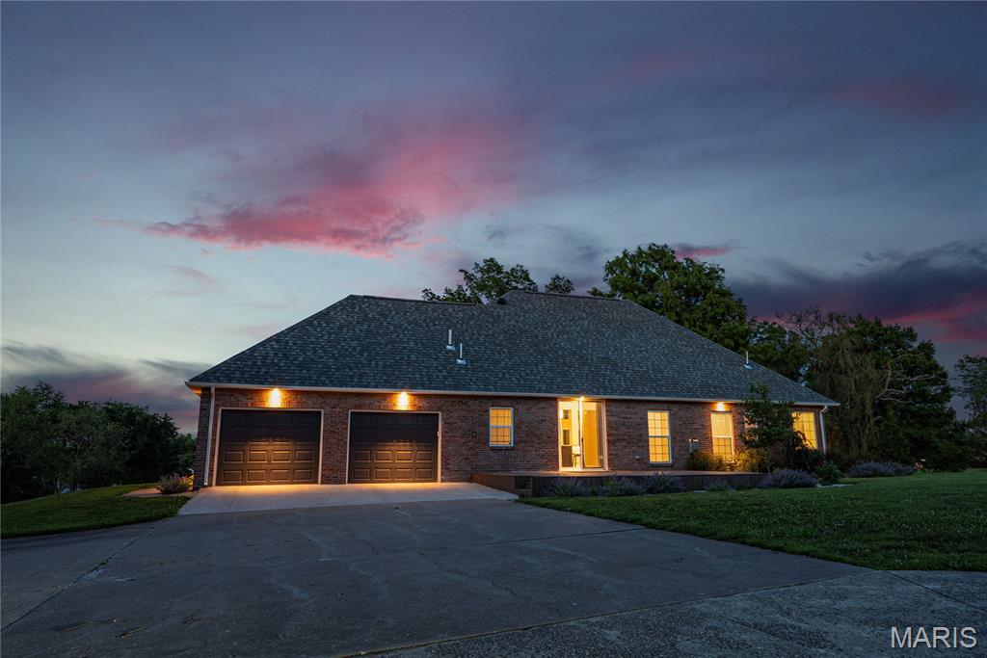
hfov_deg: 76.1
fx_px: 631
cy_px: 329
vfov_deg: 55.1
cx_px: 494
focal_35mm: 23
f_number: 11
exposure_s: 1/2.5
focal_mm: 23
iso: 1000
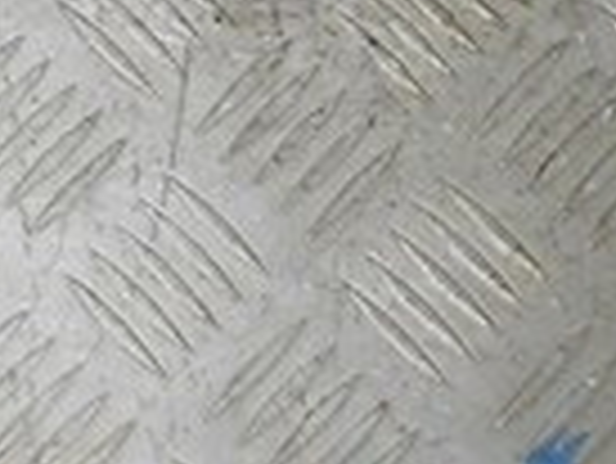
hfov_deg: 9.5
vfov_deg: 7.3
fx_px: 3402
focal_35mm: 191
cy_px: -613
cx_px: -701
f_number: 3.1
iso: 160
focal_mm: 6.72
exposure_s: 1/30
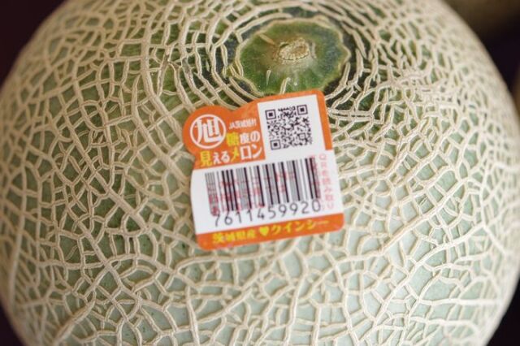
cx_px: 260
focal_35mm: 75
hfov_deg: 27.0
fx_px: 1083
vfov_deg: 18.2
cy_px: 173
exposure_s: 1/100
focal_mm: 50
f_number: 3.5
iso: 100
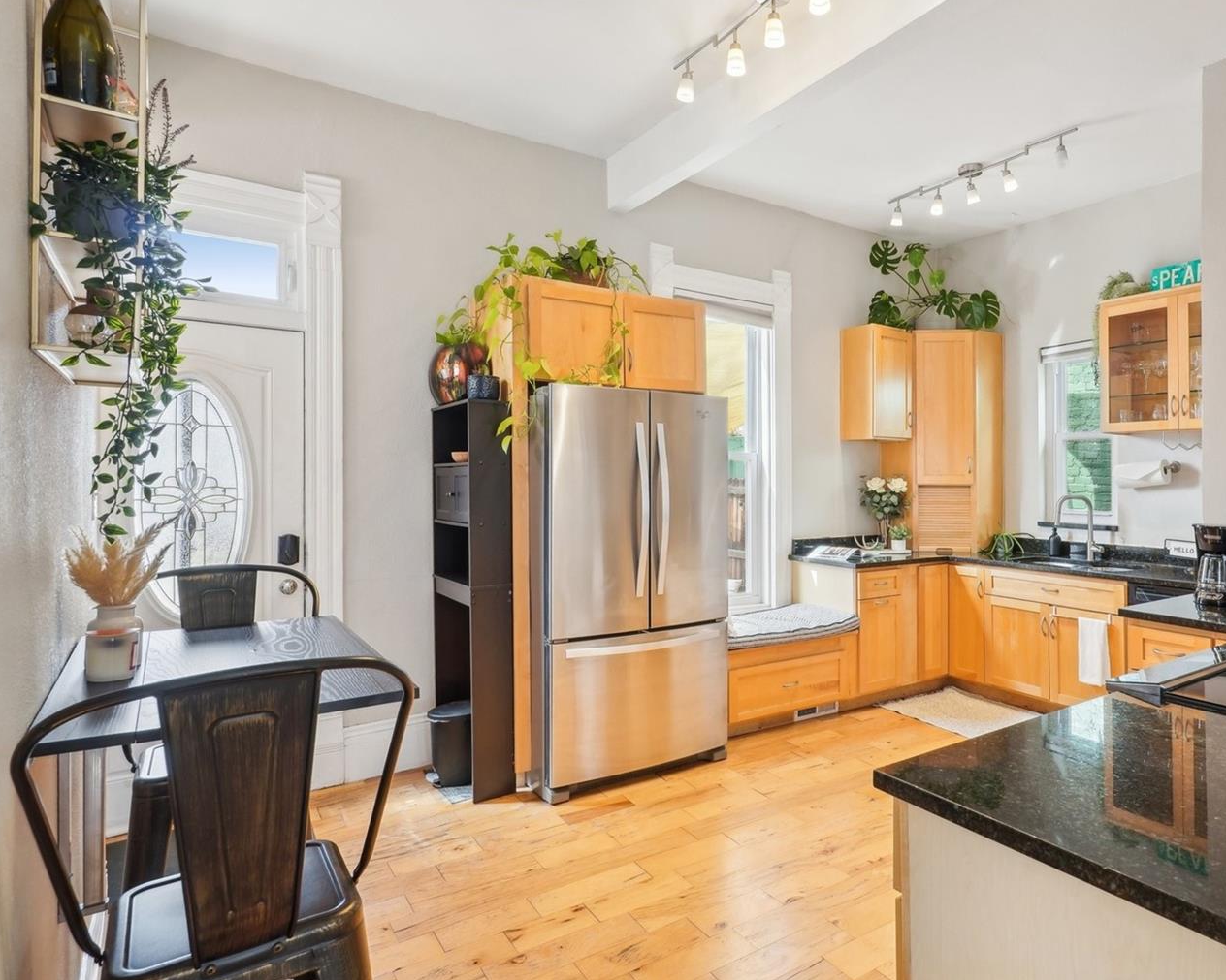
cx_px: 771
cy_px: 467
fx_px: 711
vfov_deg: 69.2
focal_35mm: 20
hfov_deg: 79.9
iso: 400
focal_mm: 11
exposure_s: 1/20
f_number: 8
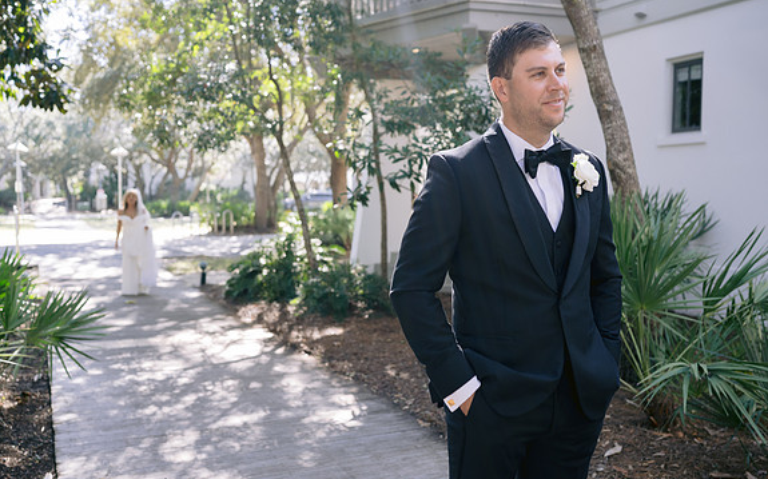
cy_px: 256
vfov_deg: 35.3
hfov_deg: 54.0
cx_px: 382
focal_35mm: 36
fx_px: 753
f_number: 2.8
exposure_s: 1/200
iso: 200
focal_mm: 35
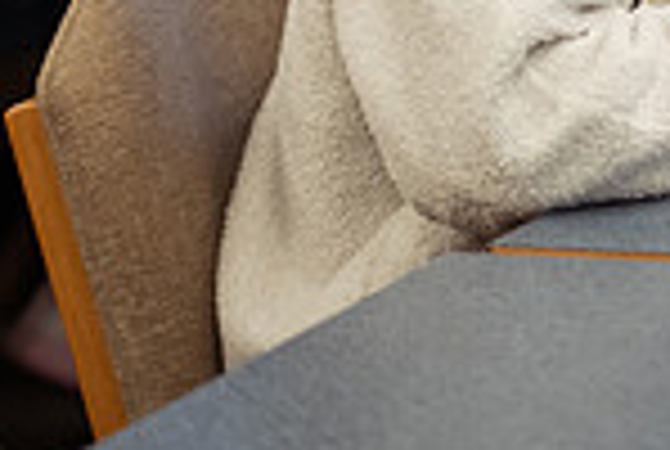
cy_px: -349
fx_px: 5072
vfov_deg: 5.0
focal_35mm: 272
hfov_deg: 7.4
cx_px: 994
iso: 1250
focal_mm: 70
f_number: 2.8
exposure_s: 1/200
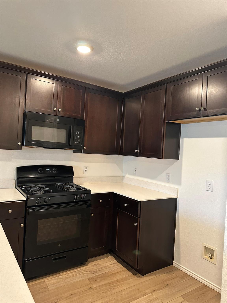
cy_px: 152
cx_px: 114
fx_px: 210
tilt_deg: +1.3
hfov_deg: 56.8
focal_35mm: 24
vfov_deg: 71.6
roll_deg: -3.7
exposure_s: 1/60
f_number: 1.78
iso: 400
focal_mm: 6.86
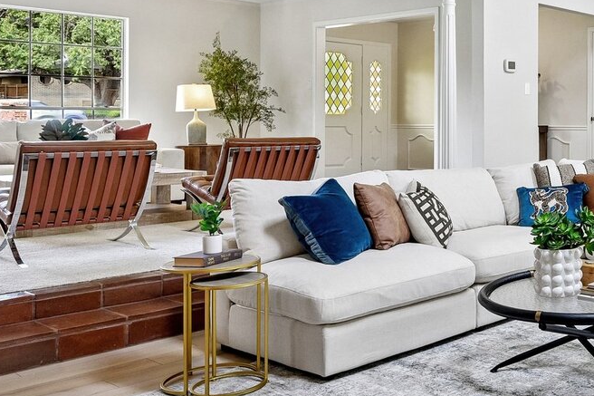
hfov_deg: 39.1
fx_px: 693
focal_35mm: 42
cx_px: 636
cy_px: 130
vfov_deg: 31.6
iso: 1100
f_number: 8
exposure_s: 1/20
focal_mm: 17
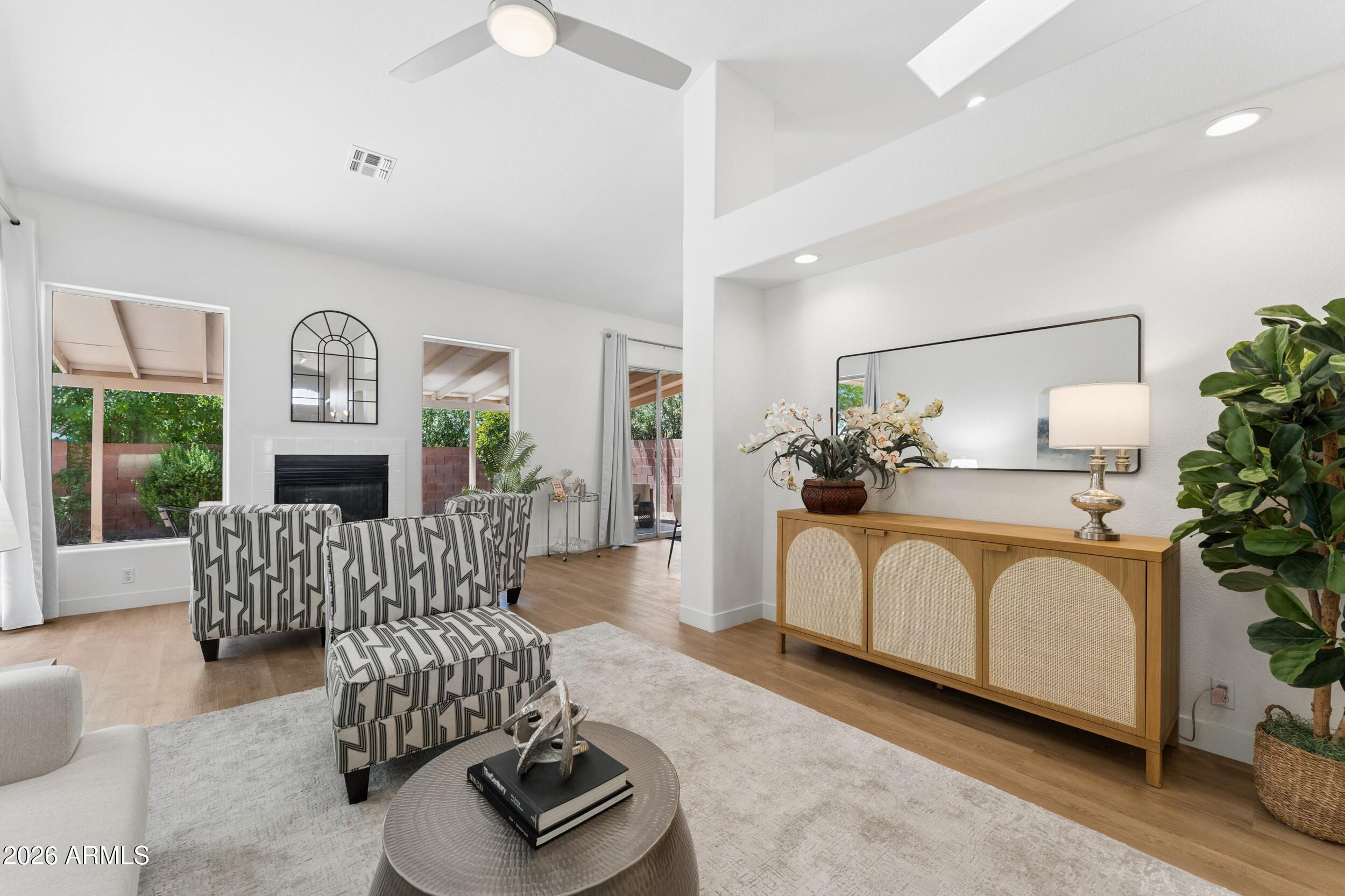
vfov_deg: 81.2
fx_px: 523
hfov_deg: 104.3
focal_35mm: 14
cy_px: 448
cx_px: 672
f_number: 9
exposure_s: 1/25
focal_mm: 14
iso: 320
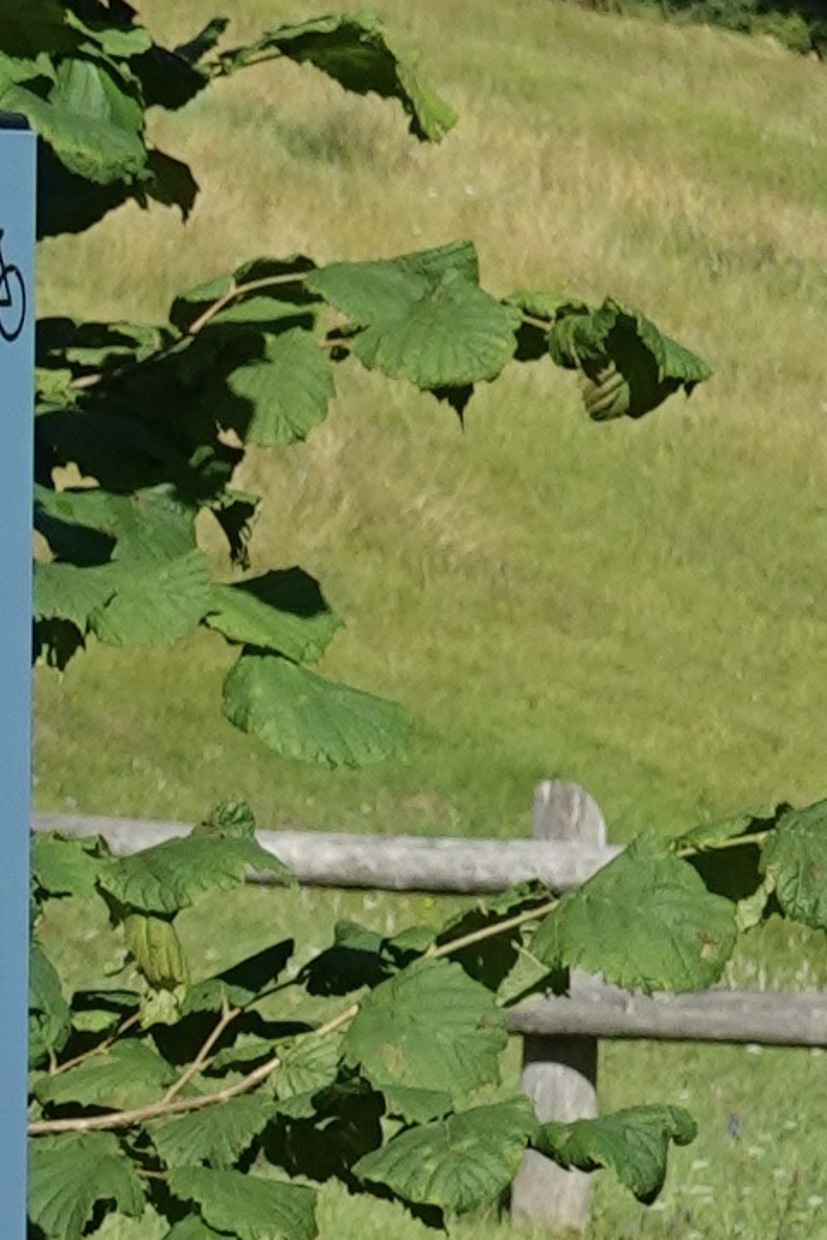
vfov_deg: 8.0
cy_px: 831
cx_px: -904
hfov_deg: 5.2
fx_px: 8885
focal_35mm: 258
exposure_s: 1/800
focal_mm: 12.63
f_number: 4
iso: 100
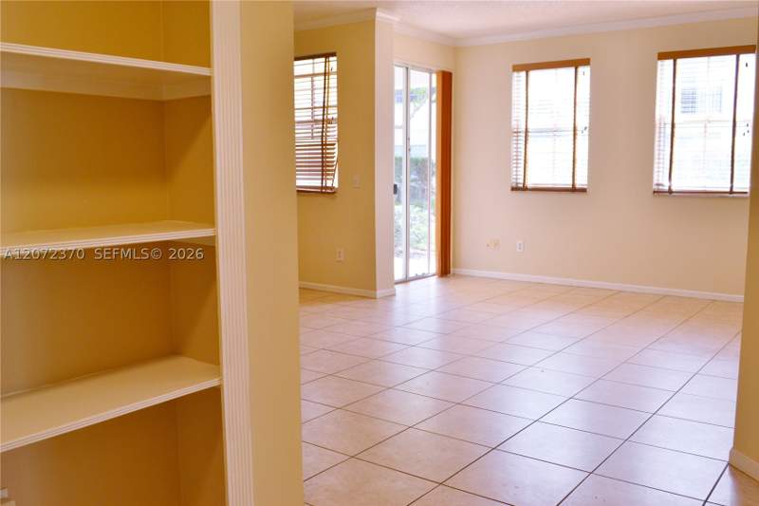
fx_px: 696
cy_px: 253
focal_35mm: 33
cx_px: 380
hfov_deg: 57.2
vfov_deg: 40.0
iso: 400
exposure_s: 1/60
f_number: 8
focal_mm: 22
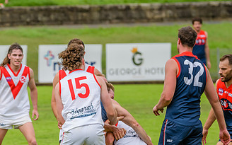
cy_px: 125
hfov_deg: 3.8
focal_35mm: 559
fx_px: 3534
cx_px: 152
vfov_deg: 2.3
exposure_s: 1/1600
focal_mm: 280
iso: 800
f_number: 10
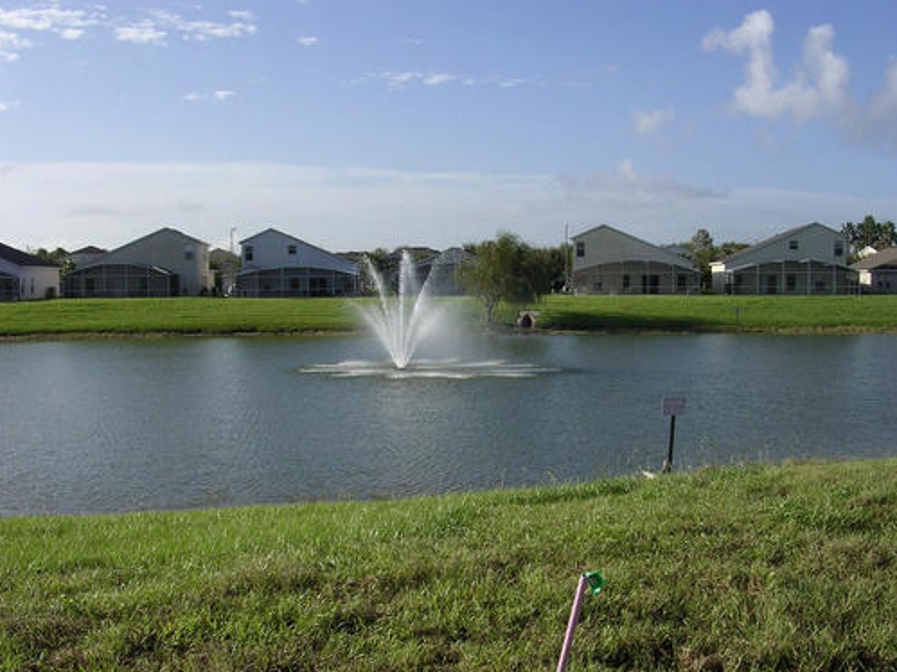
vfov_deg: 36.8
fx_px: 1010
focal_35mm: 39
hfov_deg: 47.9
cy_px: 336
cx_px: 448
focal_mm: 5.8
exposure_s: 1/325
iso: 100
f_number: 5.6
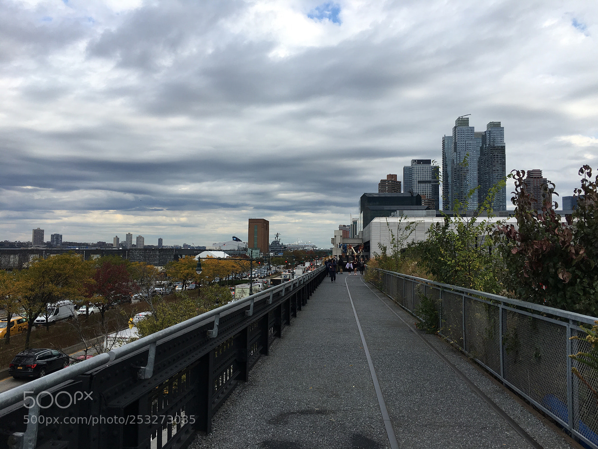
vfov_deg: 48.2
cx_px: 299
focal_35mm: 29
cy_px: 224
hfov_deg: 61.7
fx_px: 501
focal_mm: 4.15
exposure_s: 1/864
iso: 25
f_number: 2.2
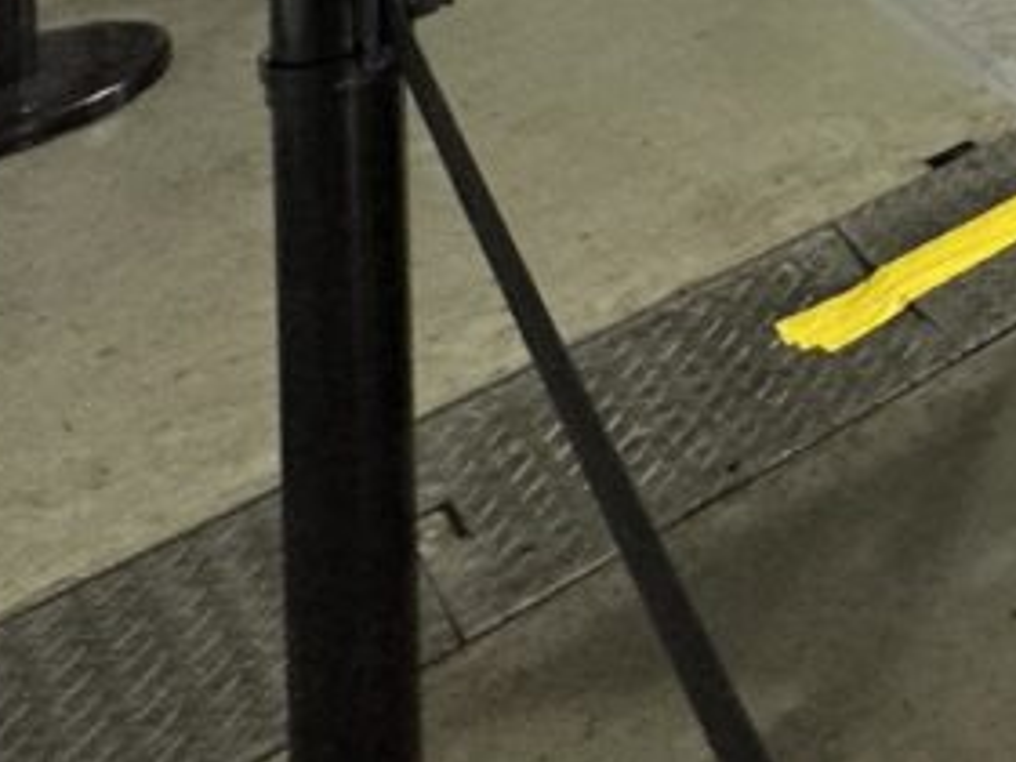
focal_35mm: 60
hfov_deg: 20.0
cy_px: -867
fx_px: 1761
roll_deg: -1.0
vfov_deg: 16.6
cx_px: 1949
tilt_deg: -2.8
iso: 320
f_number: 2.2
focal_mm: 2.22
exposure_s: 1/60
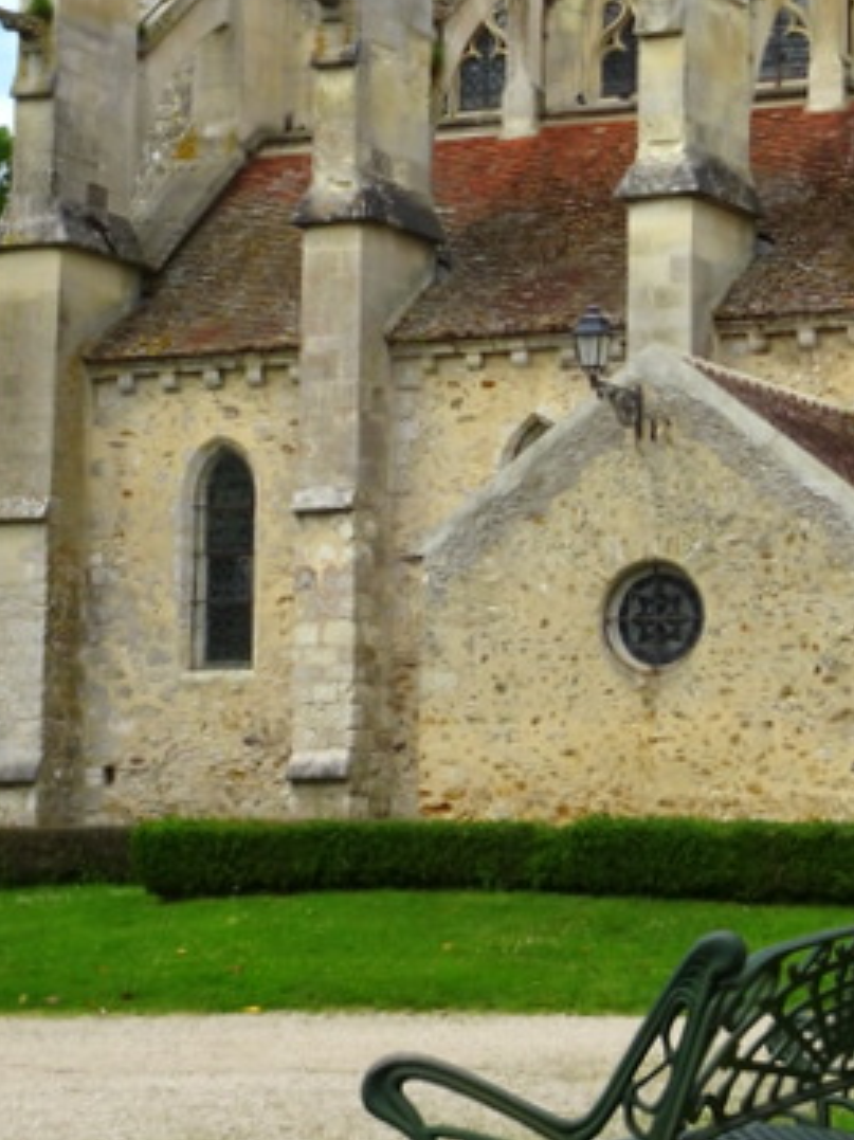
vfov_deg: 18.1
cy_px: 127
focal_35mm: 107
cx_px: 768
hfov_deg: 13.7
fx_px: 3522
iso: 80
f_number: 4.5
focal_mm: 8.18
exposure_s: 1/400
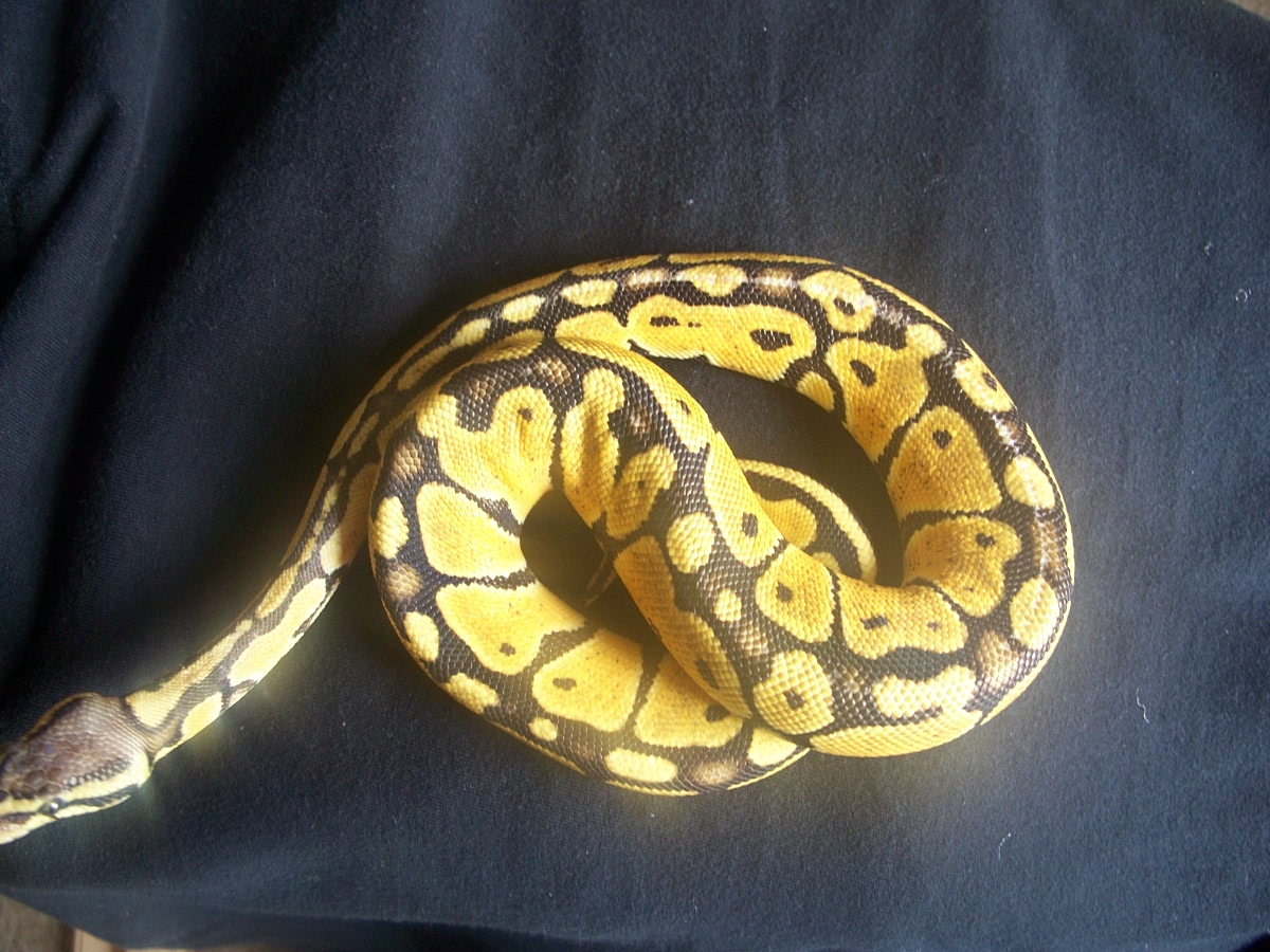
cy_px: 476
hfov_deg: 50.1
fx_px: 1357
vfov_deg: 38.7
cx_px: 635
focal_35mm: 37
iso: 160
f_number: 2.8
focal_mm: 7.8
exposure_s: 1/30
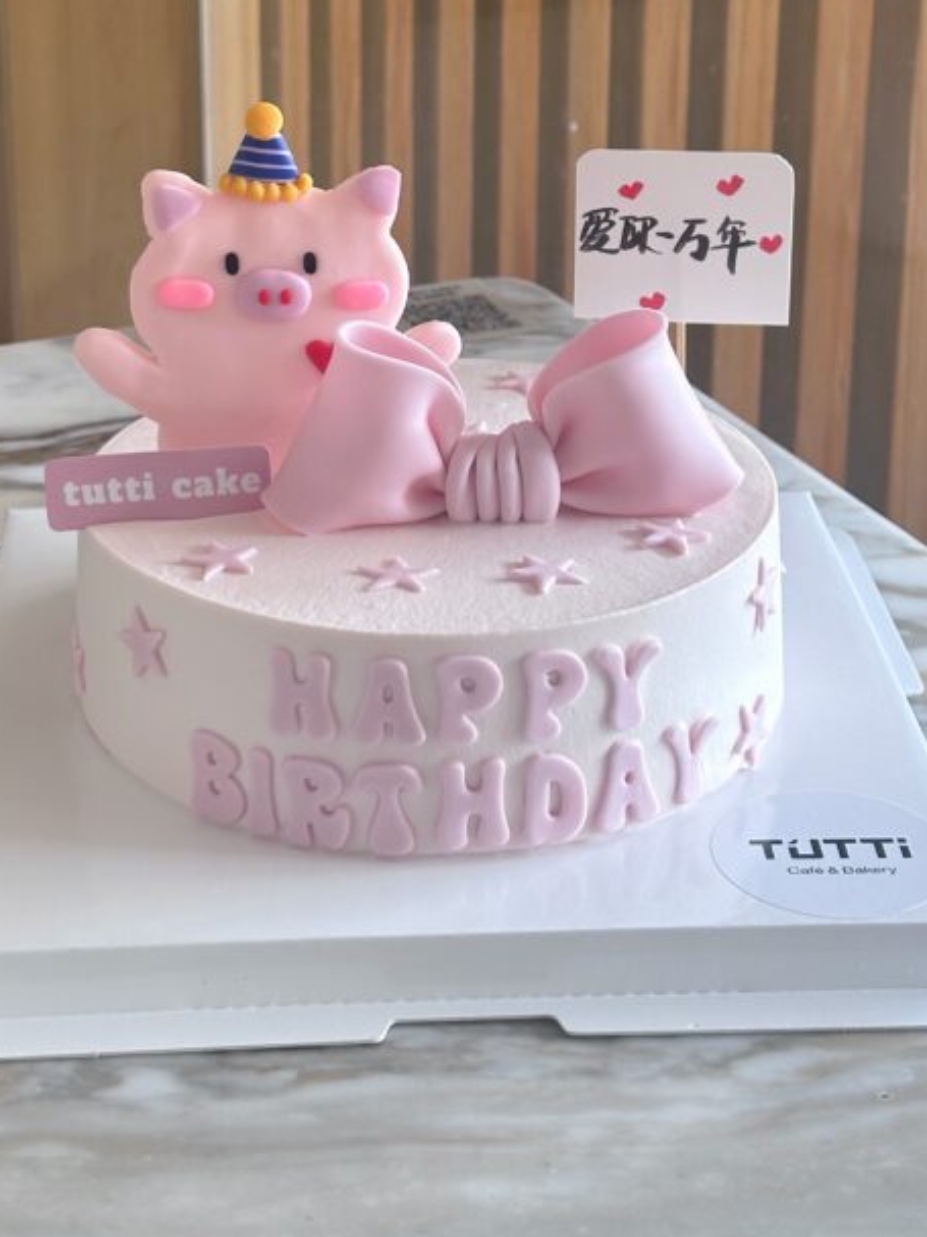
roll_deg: -1.3
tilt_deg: -19.1
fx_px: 2893
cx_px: 477
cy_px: 306
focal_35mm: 81
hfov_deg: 18.2
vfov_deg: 23.9
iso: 50
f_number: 1.78
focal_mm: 6.86
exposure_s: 1/100
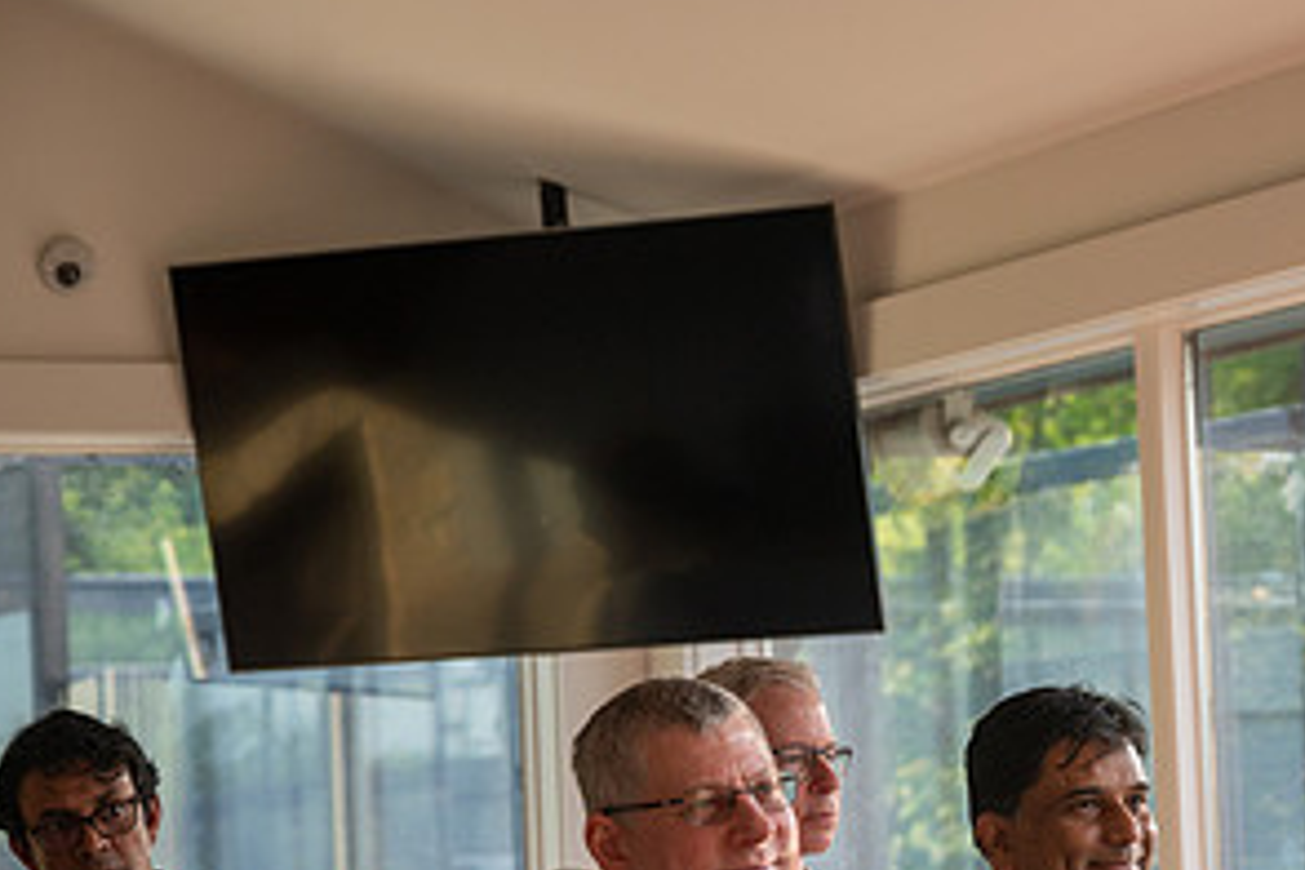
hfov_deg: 14.8
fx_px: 5002
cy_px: 834
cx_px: 977
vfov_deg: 9.9
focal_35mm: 138
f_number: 4
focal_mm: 70
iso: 640
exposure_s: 1/400
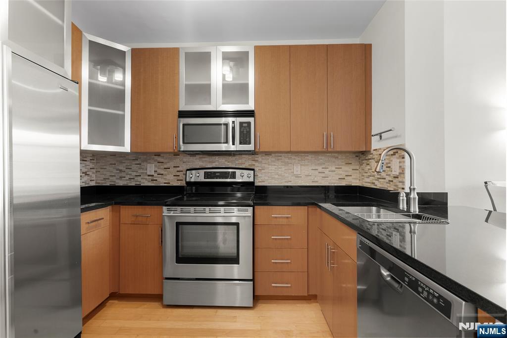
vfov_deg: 73.8
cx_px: 254
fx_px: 225
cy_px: 169
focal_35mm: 16
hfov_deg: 96.7
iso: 250
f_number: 9
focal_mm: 16
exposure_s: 3.2
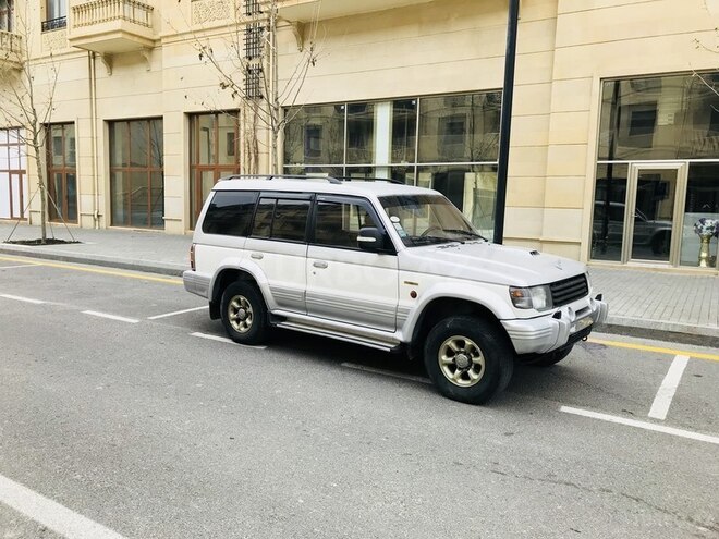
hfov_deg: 63.4
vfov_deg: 49.7
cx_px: 360
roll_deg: -1.6
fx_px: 582
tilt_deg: -6.4
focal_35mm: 28
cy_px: 270
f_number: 1.8
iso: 20
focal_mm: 3.99
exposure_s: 1/591
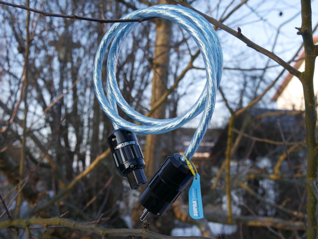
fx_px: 441
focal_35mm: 48
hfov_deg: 39.6
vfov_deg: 30.3
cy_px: 120
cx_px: 159
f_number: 5
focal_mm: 24
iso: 200
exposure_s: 1/160
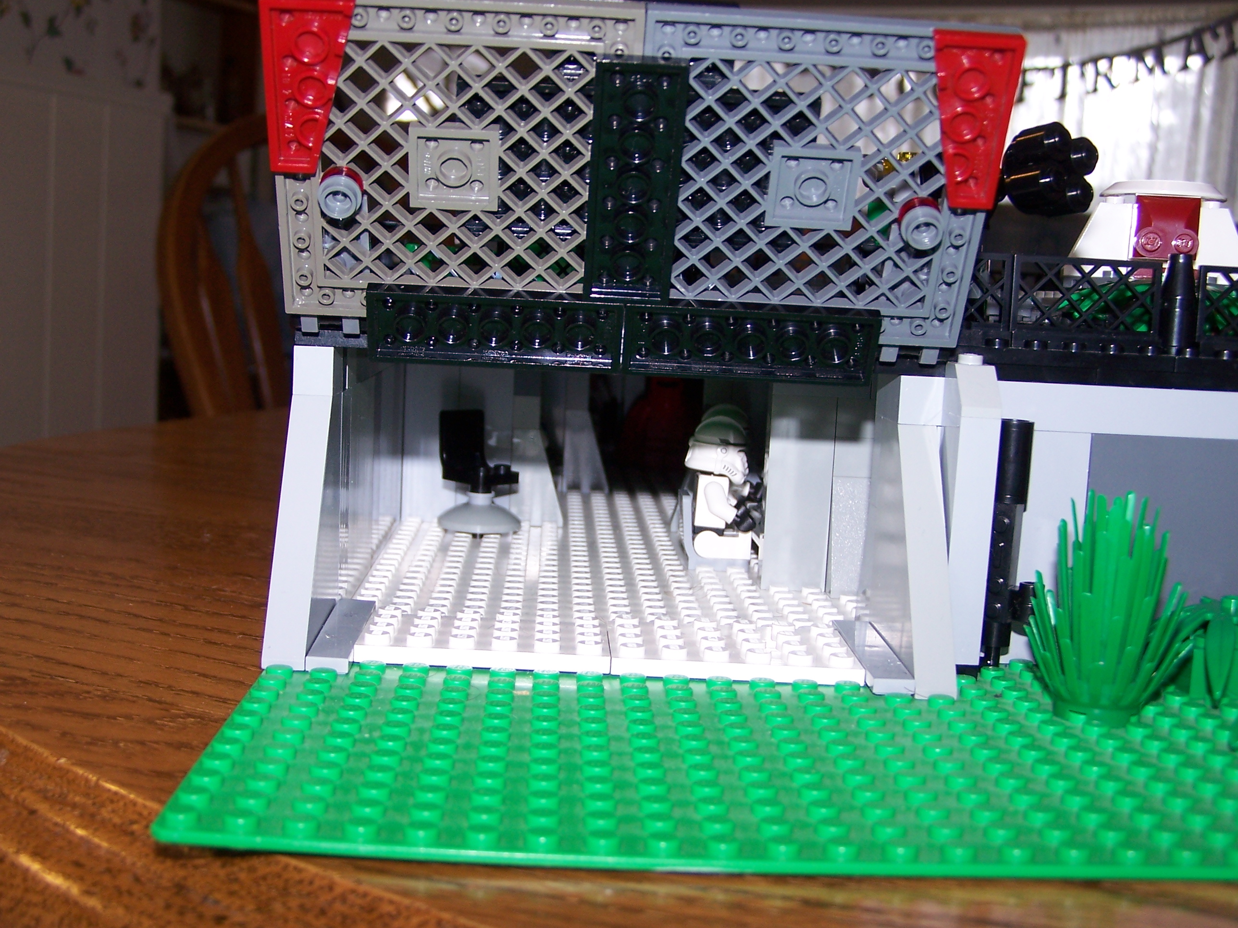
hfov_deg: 39.7
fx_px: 1717
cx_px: 619
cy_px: 464
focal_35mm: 48
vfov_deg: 30.3
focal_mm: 8
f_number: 3
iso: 80
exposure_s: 1/60
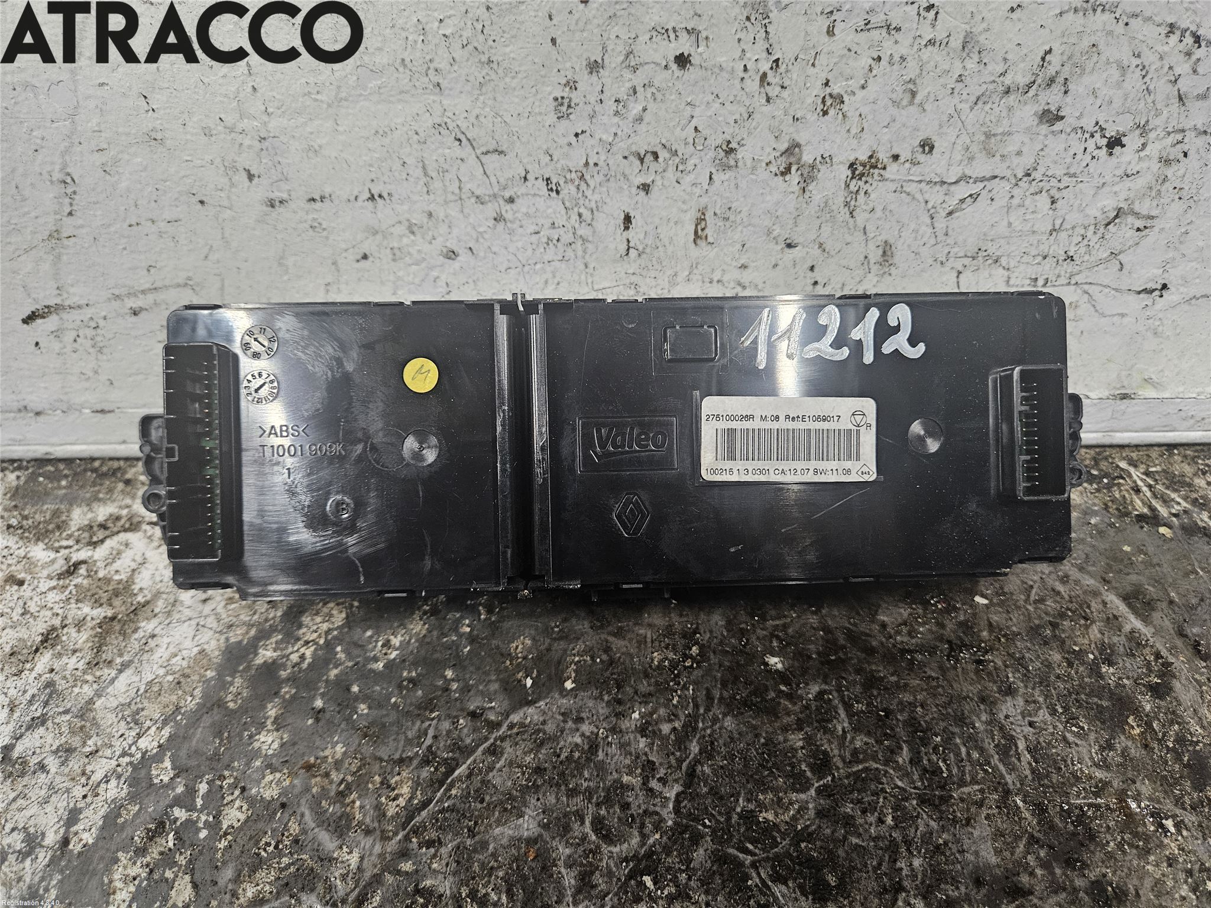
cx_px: 606
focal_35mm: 23
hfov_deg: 73.9
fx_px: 805
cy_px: 454
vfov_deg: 58.9
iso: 500
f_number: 1.8
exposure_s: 1/100
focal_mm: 5.4
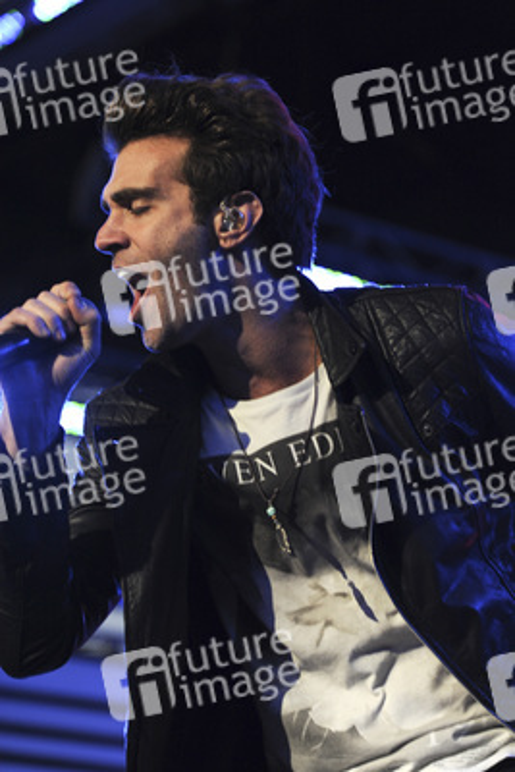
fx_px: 1822
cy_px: 386
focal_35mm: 85
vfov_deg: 23.9
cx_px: 258
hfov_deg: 16.1
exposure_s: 1/400
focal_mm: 85
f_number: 2.8
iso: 1250
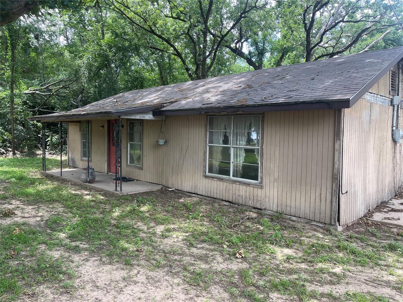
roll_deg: -0.8
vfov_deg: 54.9
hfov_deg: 69.4
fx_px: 291
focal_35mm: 25
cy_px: 151
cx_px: 202
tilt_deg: -2.8
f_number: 1.6
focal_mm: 5.1
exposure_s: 1/144
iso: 32
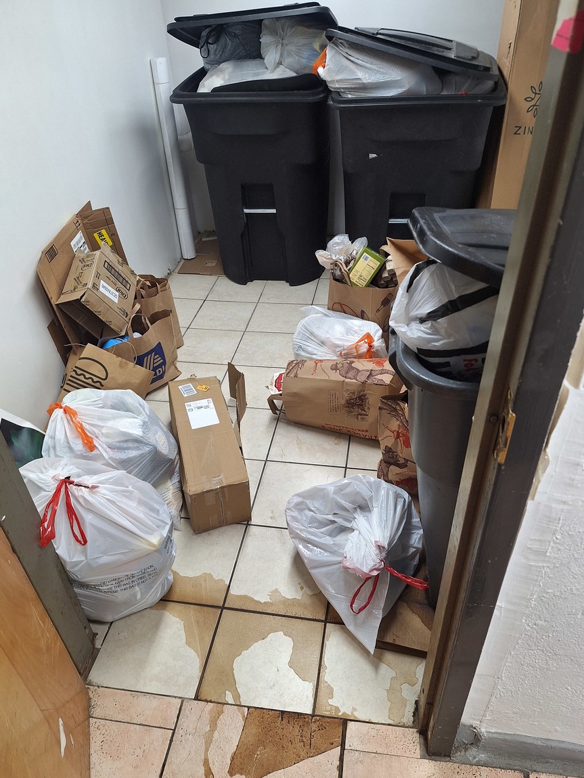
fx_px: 540
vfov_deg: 71.6
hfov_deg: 56.8
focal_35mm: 24
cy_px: 393
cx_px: 290
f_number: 1.8
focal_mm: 5.54
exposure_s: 1/40
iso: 64
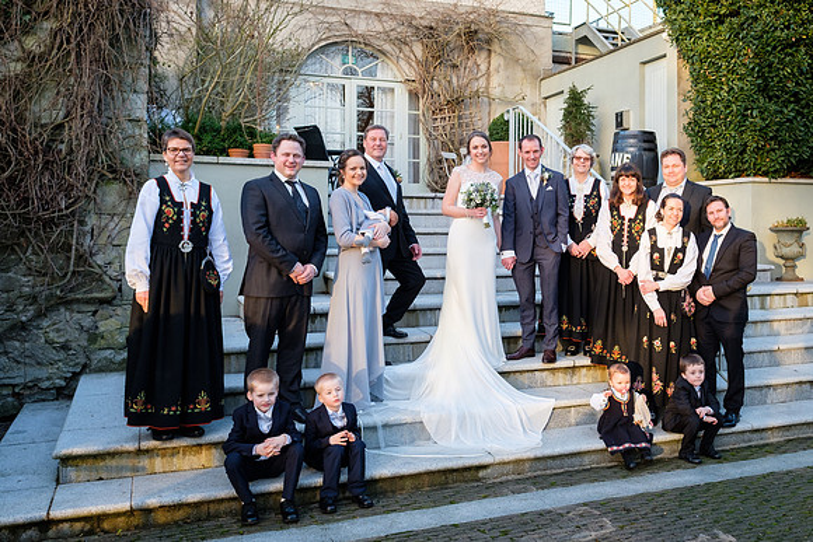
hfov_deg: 56.3
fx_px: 749
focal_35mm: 33
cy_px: 223
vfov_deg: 39.7
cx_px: 510
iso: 400
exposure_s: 1/160
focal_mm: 16
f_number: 4.5
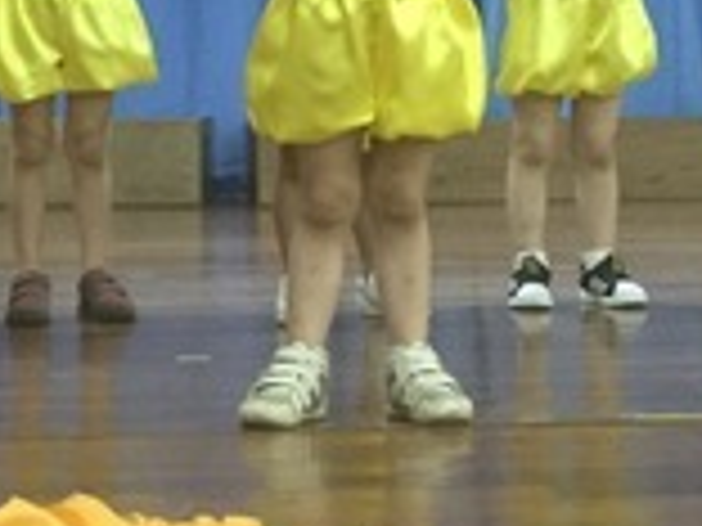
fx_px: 2332
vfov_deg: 12.8
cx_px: 274
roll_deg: -0.5
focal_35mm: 115
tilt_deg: +0.9
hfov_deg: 17.1
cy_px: 128
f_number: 2.2
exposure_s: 1/20
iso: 250
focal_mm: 4.15
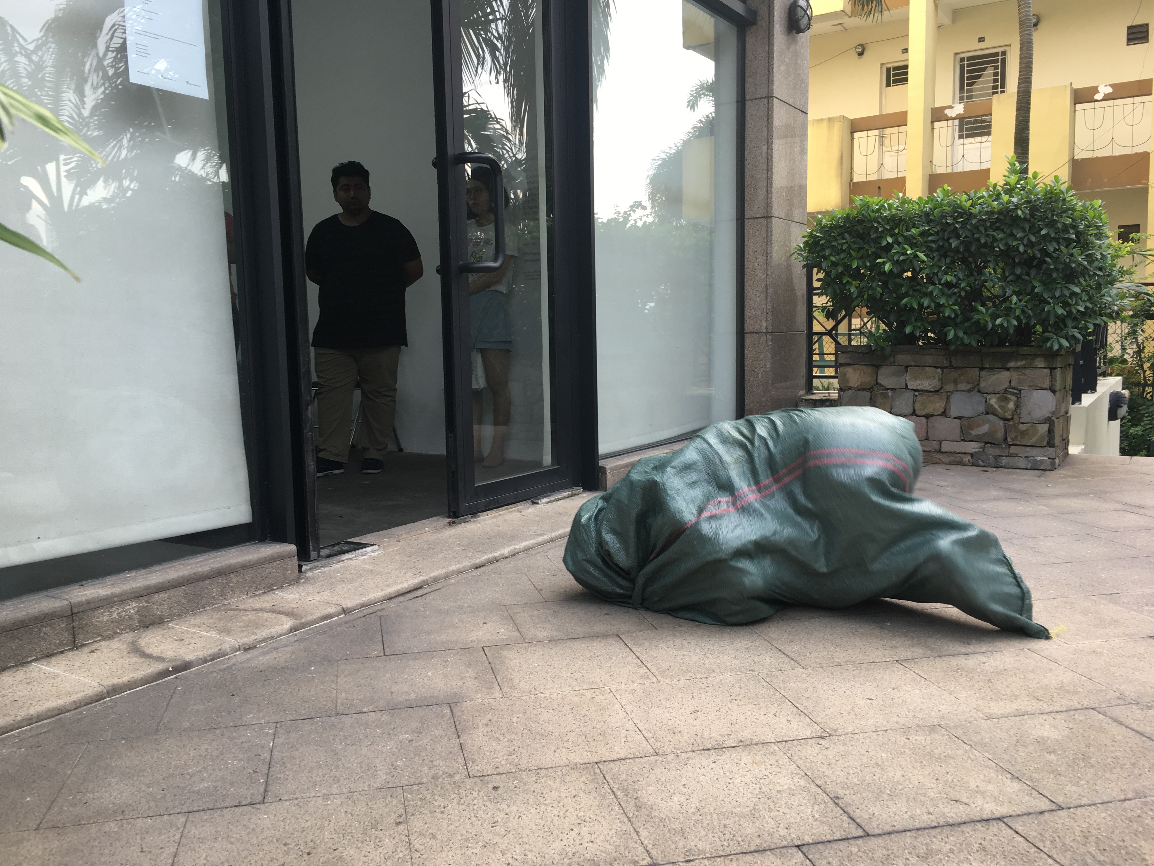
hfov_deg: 61.7
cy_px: 433
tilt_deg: -6.5
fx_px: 967
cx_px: 577
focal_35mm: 29
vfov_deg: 48.2
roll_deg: +1.3
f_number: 2.2
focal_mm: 4.15
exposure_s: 1/50
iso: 32
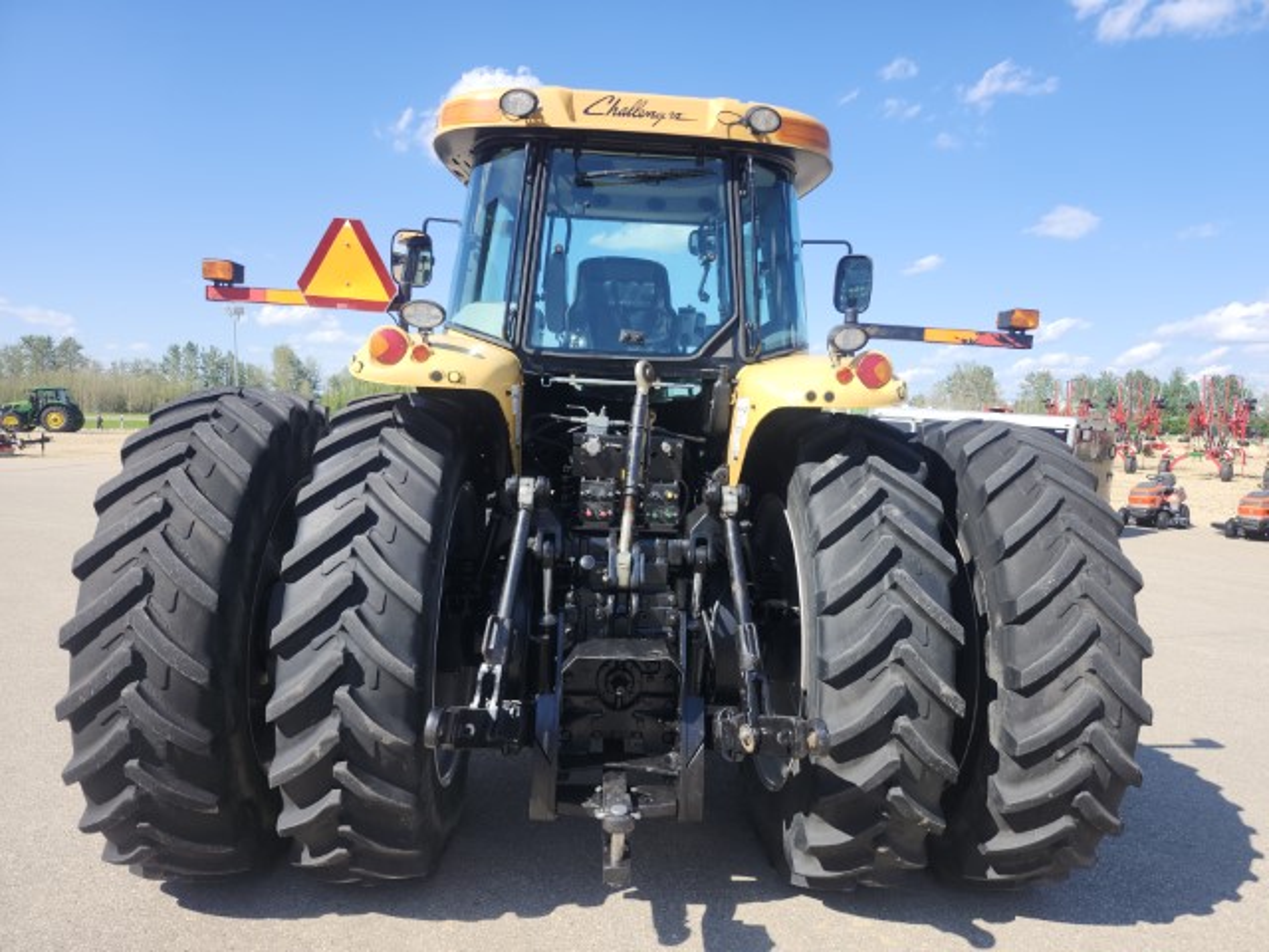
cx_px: 634
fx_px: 843
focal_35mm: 23
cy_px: 476
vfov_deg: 58.9
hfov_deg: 73.9
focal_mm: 5.54
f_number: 1.8
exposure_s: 1/827
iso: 25
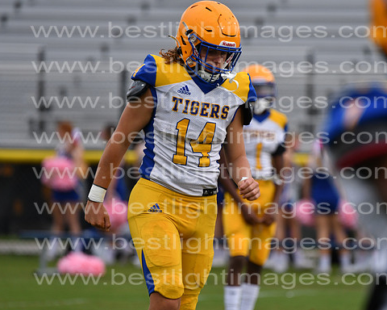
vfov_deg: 3.0
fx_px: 5841
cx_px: 217
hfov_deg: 3.8
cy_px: 155
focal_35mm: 510
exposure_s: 1/800
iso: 400
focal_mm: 300
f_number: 4
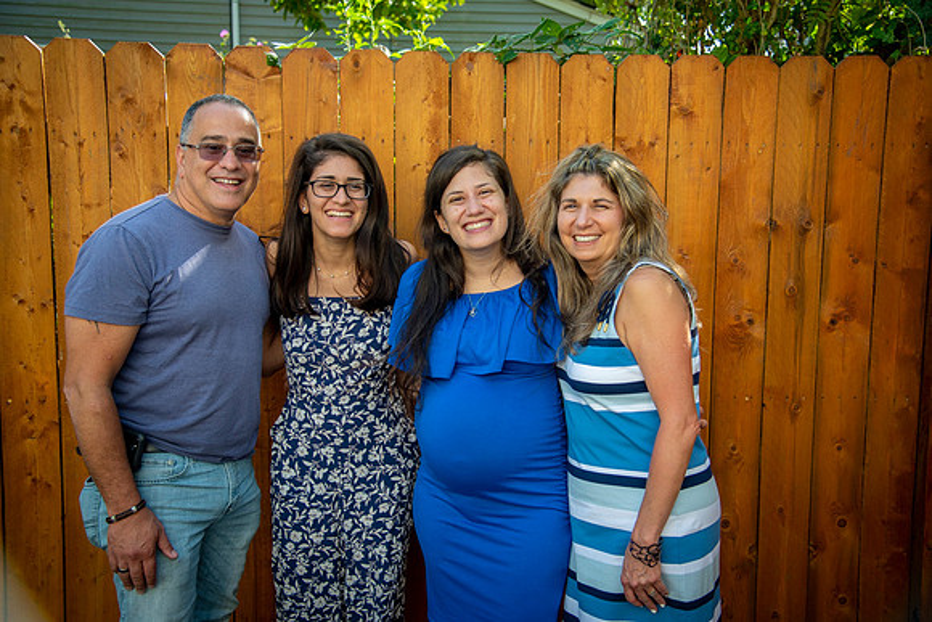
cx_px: 466
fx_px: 984
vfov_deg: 35.1
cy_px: 311
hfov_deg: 50.7
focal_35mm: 38
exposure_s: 1/320
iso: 125
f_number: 4
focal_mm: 38
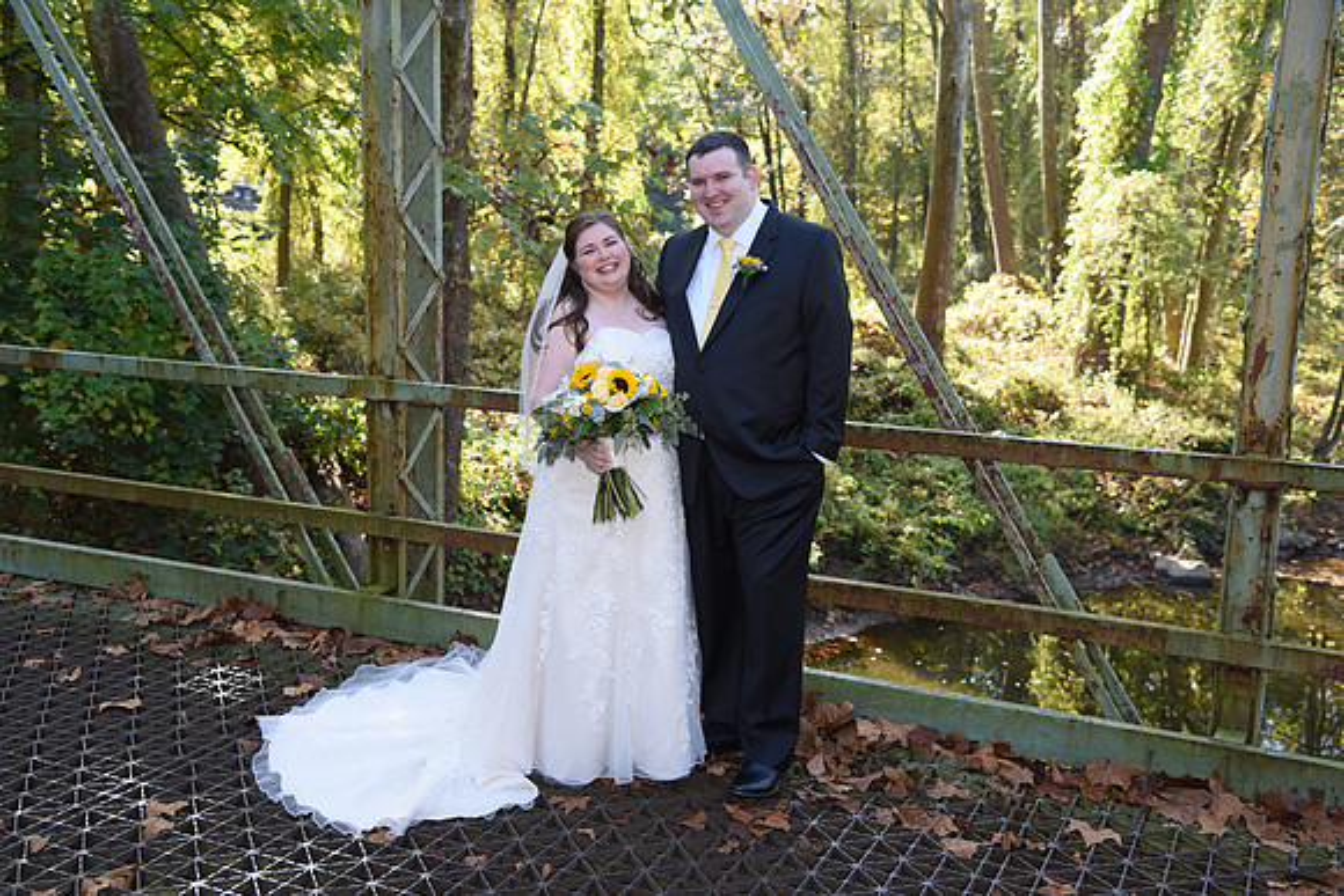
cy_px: 448
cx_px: 672
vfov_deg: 35.1
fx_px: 1419
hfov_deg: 50.7
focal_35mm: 38
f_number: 4.5
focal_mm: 38
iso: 400
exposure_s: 1/200
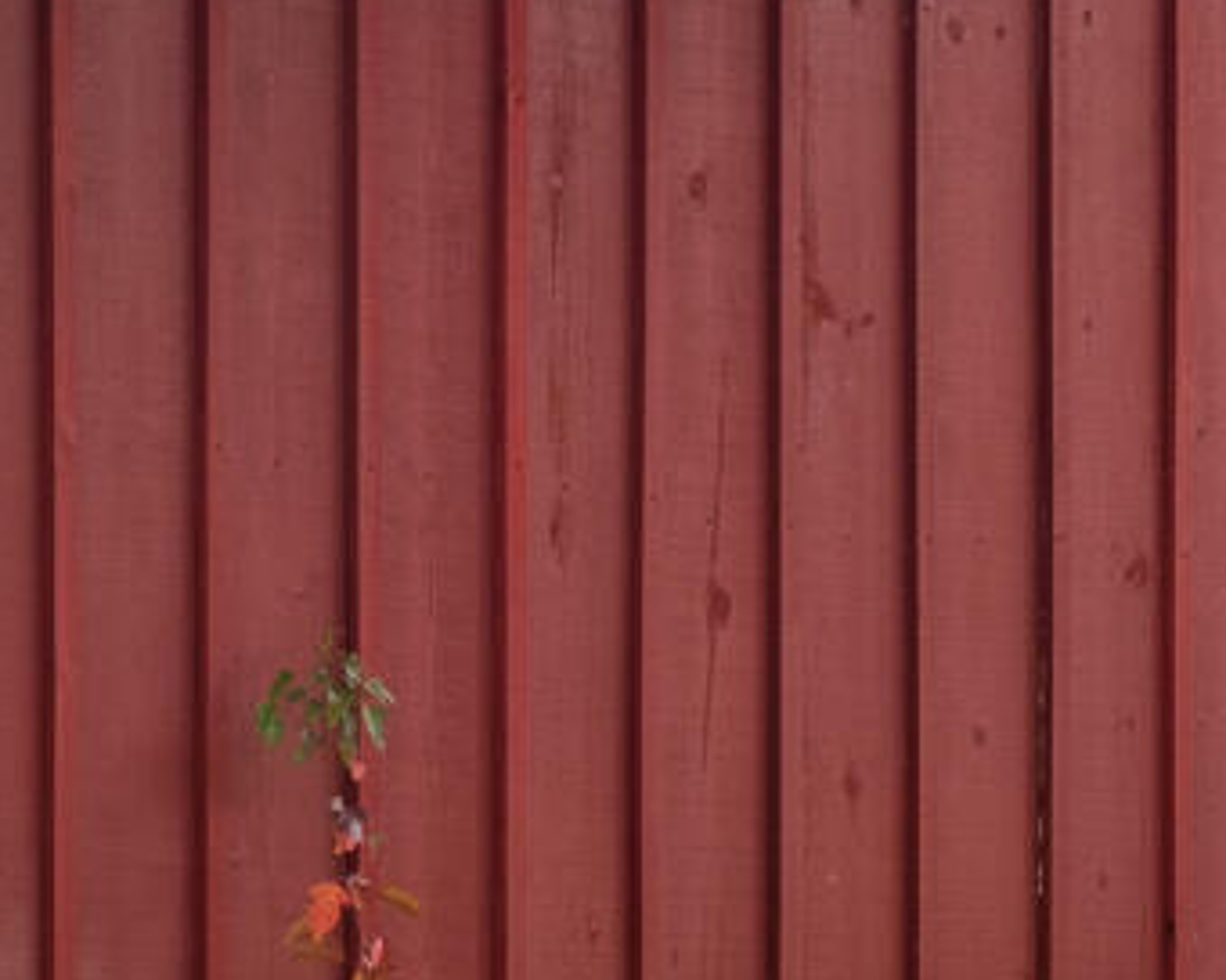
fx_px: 9615
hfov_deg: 7.3
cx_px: 404
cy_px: 994
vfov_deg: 5.8
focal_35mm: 265
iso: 250
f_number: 7.1
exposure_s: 1/50
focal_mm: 32
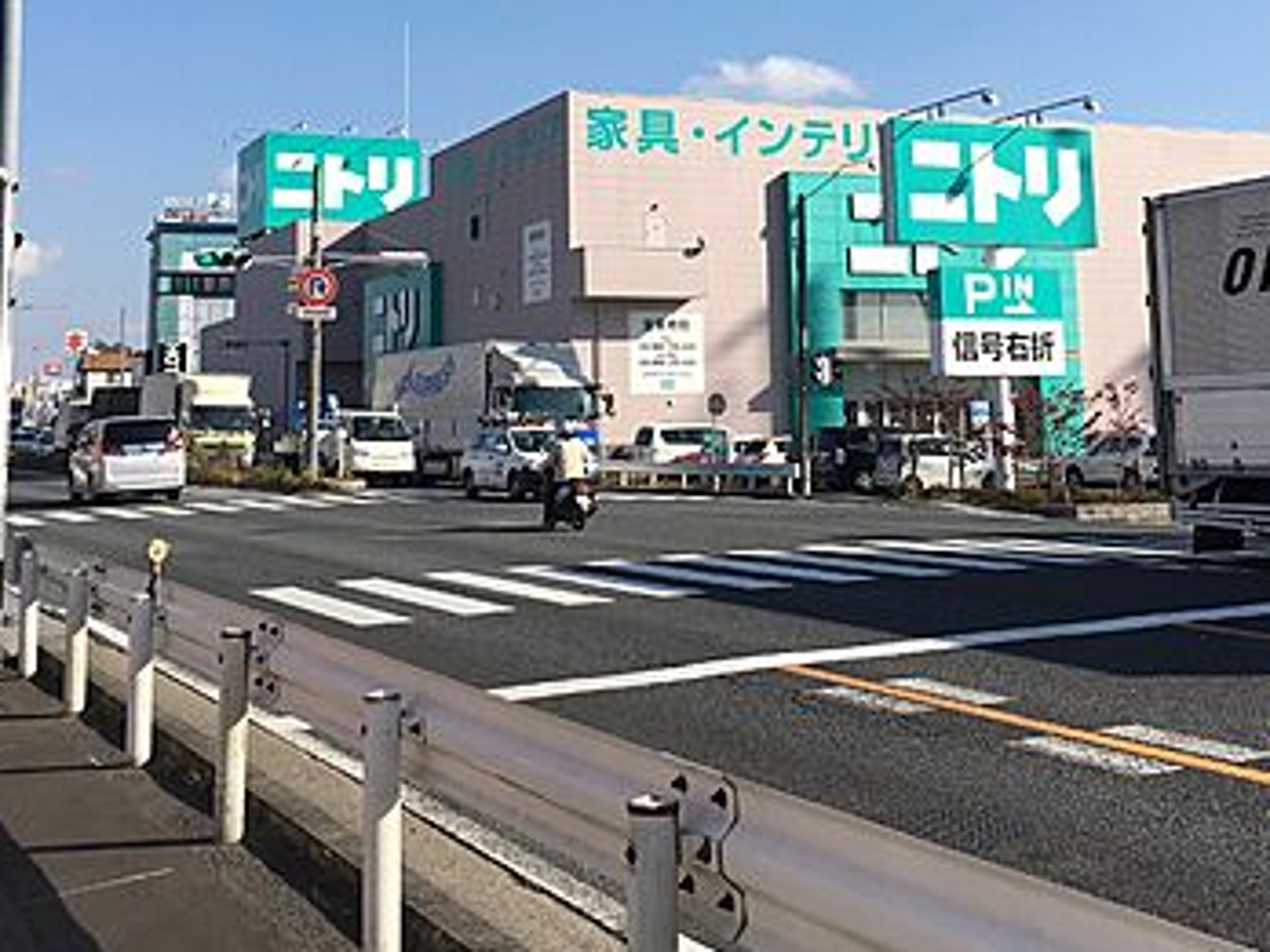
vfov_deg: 28.3
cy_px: 142
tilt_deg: +6.5
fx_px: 1834
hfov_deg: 38.1
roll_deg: +1.0
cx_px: 719
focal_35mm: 50
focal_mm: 4.15
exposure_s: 1/1672
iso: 25
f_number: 2.2
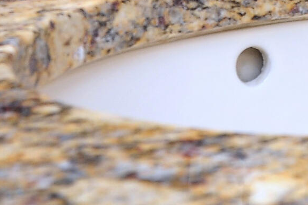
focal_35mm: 181
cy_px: -166
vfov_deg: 7.4
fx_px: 1548
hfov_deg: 11.1
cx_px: 417
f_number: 6.3
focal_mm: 35
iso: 640
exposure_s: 1/40
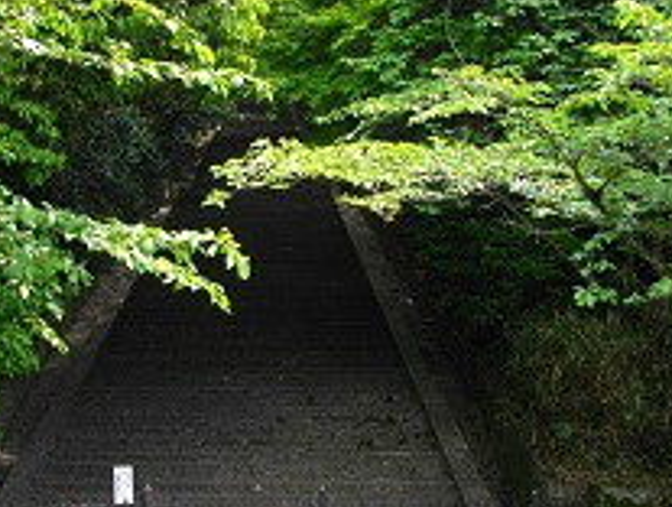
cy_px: 338
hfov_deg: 31.9
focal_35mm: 60
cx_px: 222
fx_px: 1167
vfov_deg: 24.4
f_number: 2.9
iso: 100
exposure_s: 1/160
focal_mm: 5.7
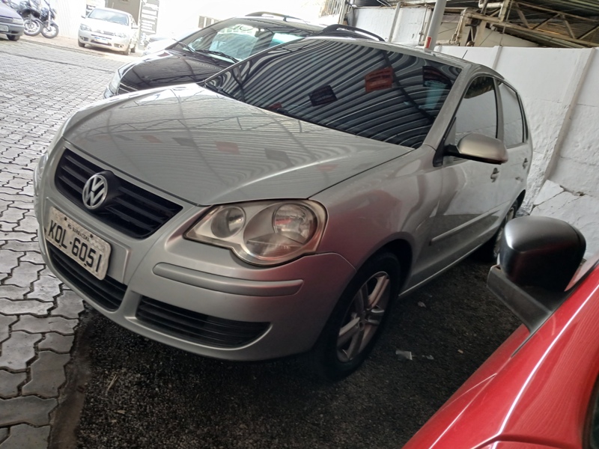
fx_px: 450
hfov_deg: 67.3
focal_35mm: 26
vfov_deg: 53.1
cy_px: 224
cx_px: 300
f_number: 1.8
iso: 125
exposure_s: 1/60
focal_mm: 3.98
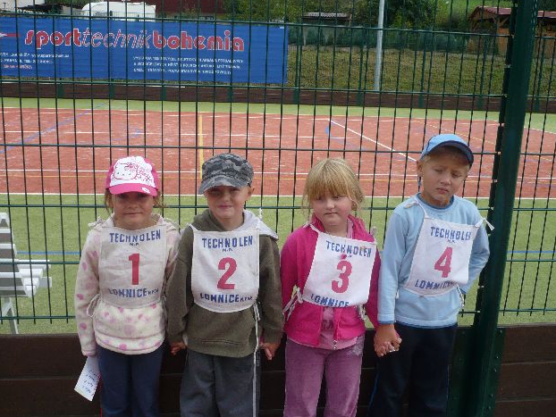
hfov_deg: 51.3
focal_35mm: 36
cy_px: 208
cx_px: 281
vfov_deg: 39.7
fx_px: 578
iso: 100
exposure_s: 1/500
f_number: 2.8
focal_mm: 5.8
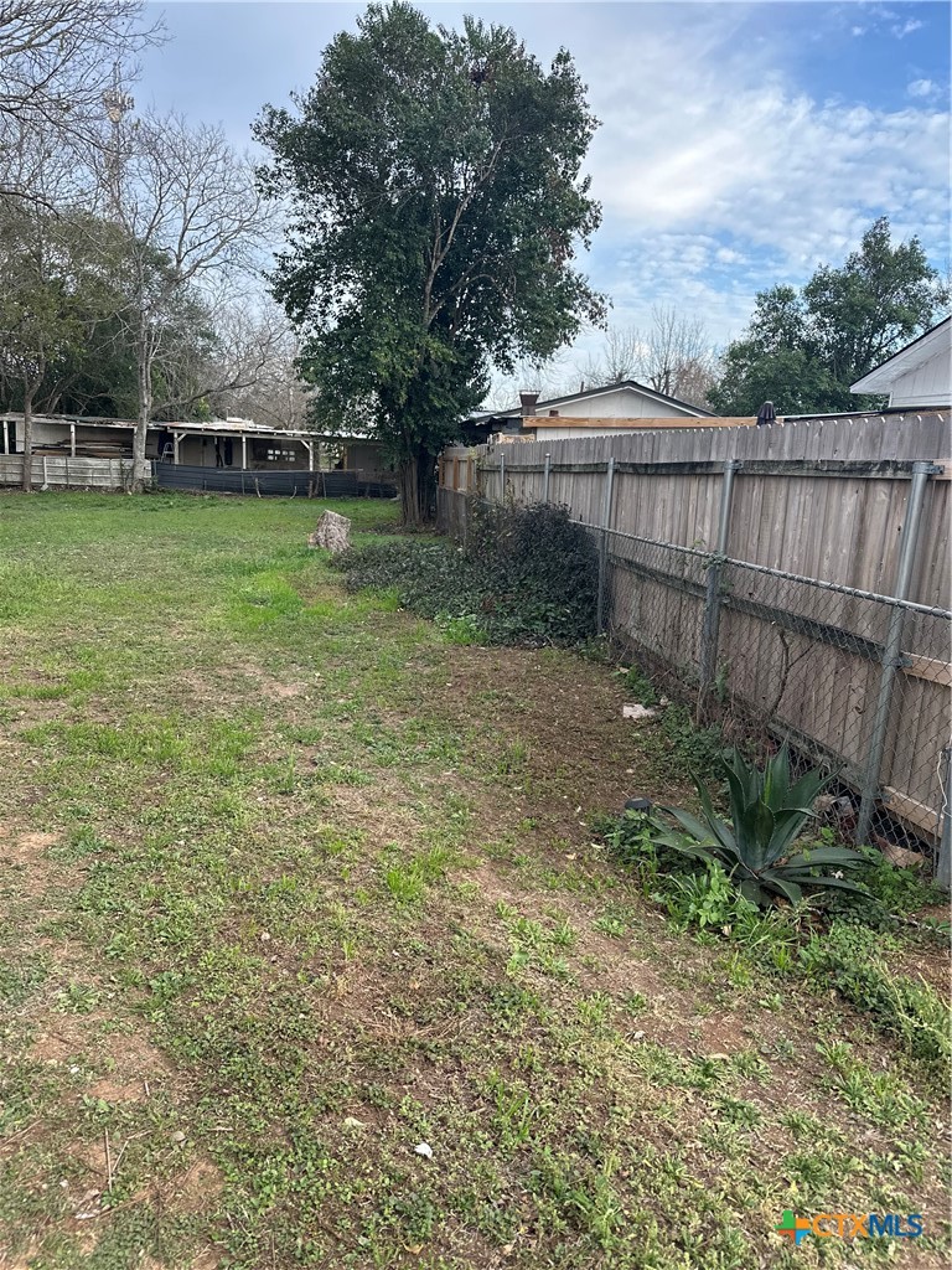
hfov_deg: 56.8
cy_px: 635
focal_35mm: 24
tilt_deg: -8.6
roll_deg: -2.8
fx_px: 880
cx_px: 476
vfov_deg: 71.6
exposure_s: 1/396
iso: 80
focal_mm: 6.86
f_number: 1.78
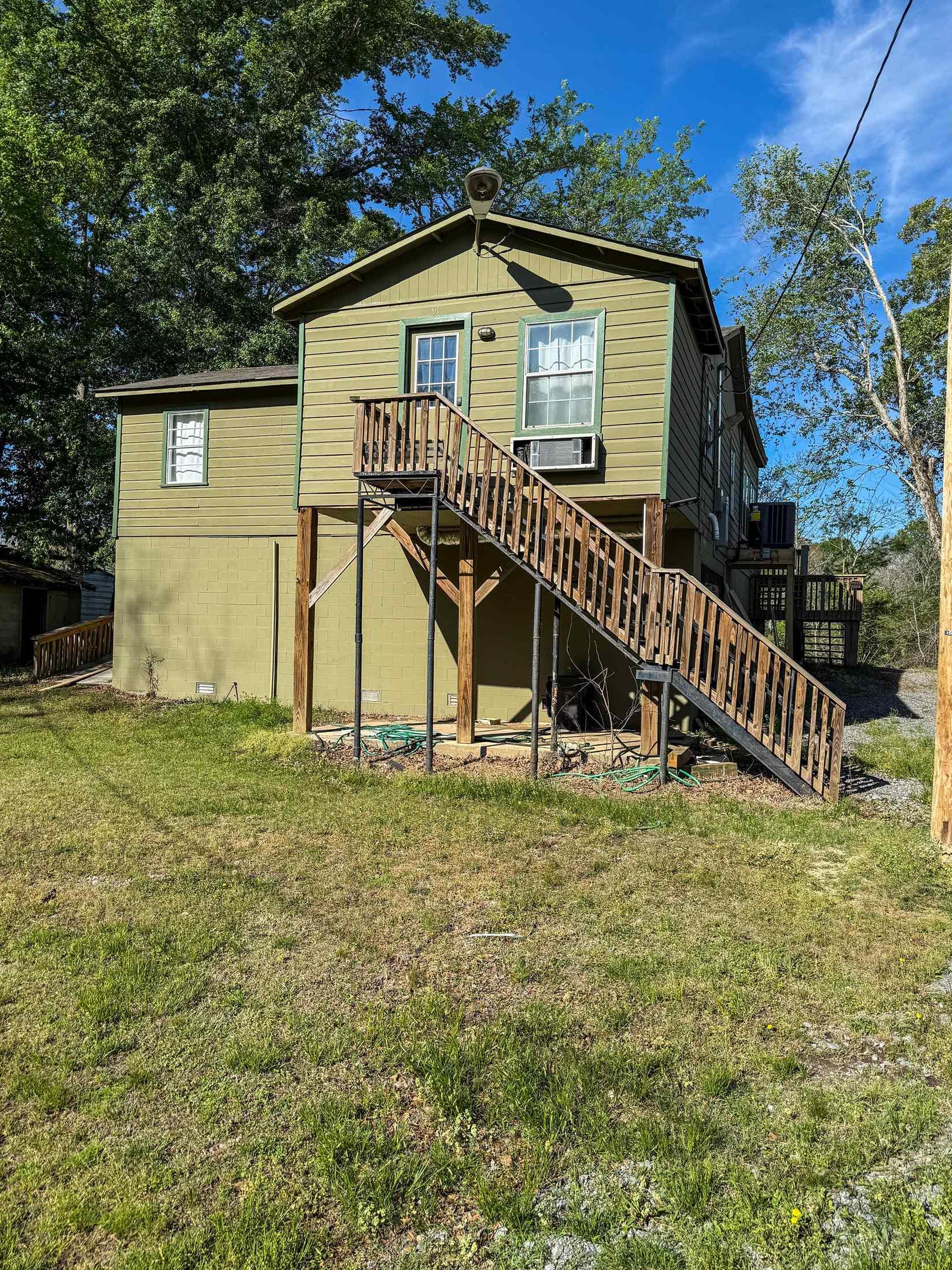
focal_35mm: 25
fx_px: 917
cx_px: 489
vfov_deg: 69.4
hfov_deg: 54.9
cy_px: 633
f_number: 1.8
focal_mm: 6.76
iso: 80
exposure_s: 1/4000
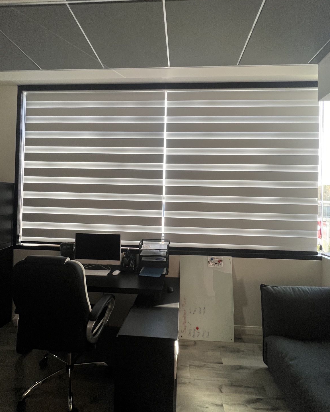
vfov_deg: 96.7
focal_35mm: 15
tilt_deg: +1.5
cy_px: 199
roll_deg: -1.6
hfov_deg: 84.1
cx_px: 167
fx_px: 183
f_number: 1.8
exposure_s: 1/60
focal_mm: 1.57
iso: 125
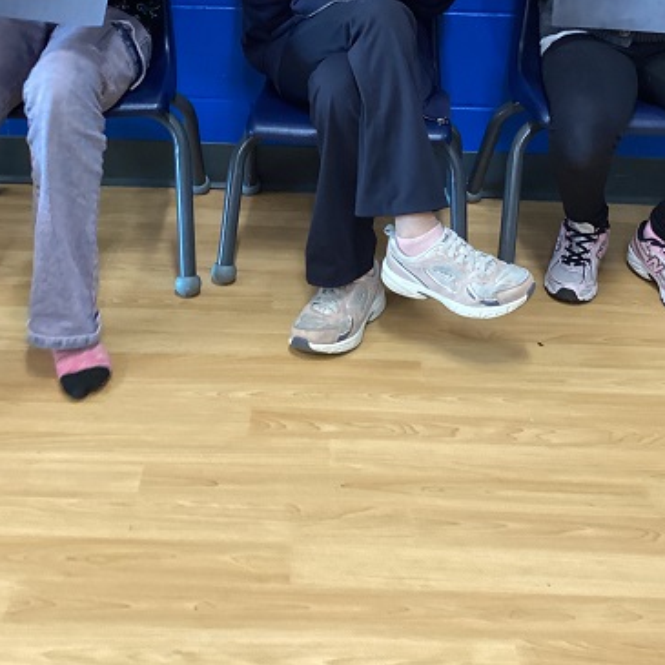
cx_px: 333
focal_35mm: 50
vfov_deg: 32.5
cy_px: 80
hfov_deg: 34.0
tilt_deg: -18.4
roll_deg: -2.2
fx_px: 1087
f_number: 2.4
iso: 400
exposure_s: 1/60
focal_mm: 3.3
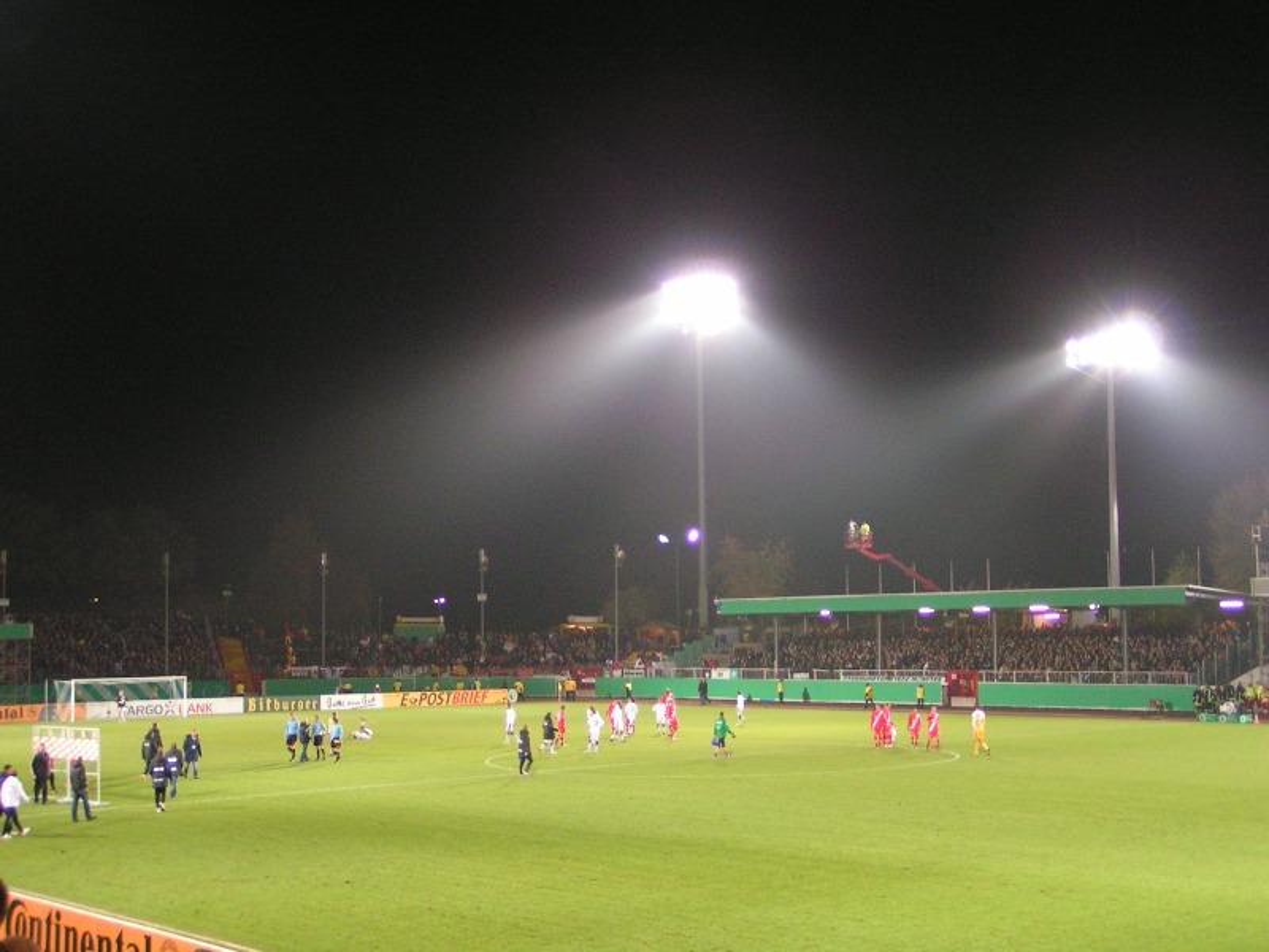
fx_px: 1723
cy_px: 476
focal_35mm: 47
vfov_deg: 30.9
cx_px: 634
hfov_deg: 40.4
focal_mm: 7.3
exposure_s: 1/40
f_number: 2.8
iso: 200
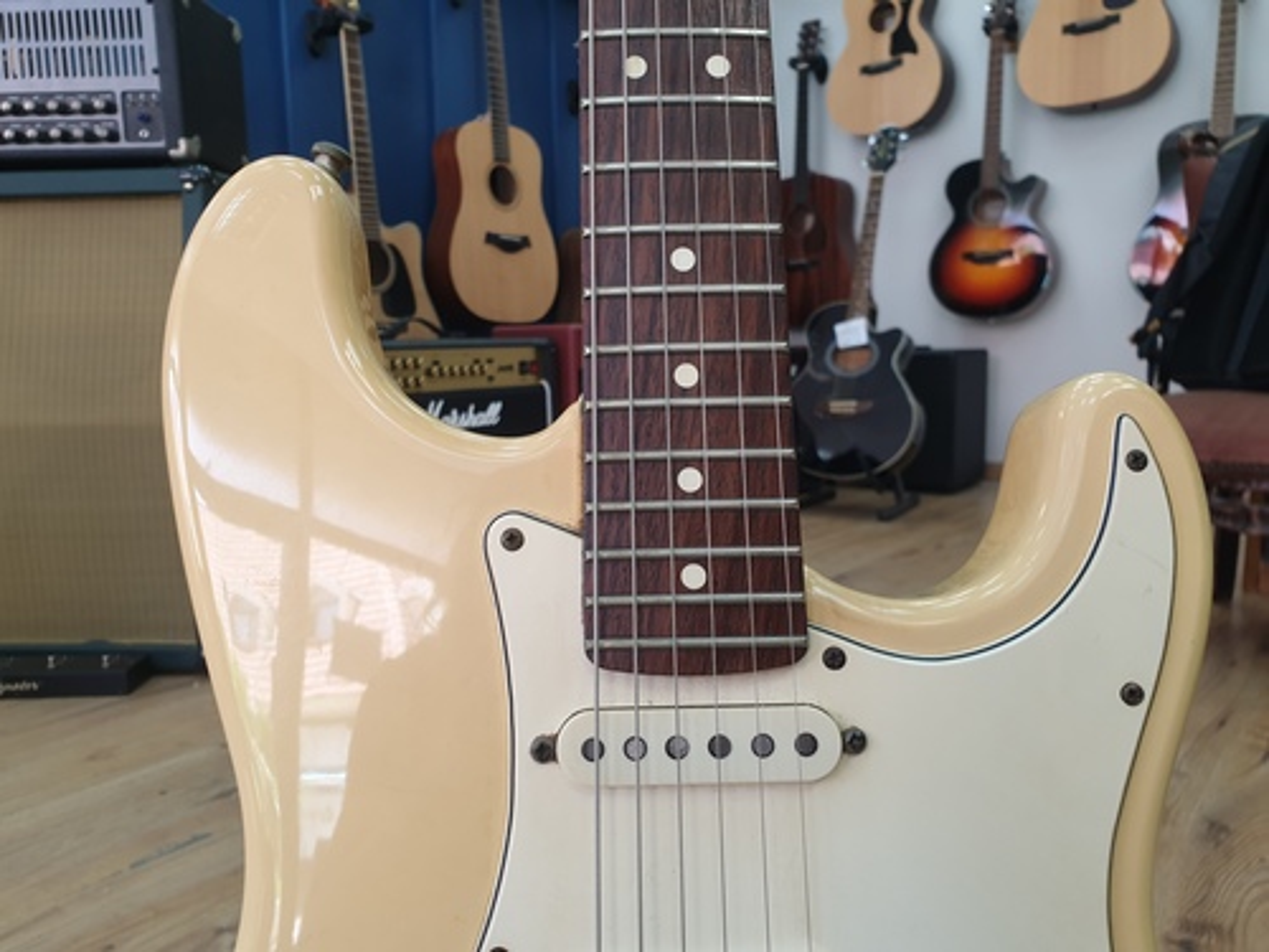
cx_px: 634
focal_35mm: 26
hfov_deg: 67.3
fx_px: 953
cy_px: 476
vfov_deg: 53.1
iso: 80
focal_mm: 4.3
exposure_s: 1/50
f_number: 2.4
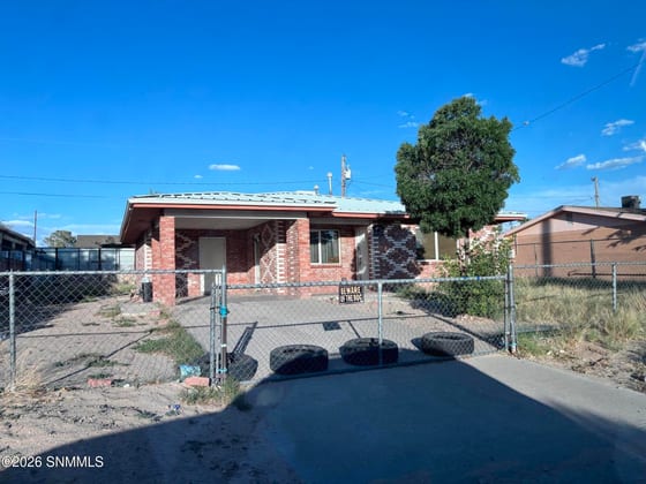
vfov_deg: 53.1
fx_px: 485
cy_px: 242
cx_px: 323
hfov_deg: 67.3
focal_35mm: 26
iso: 50
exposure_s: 1/444
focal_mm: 5.96
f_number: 1.6
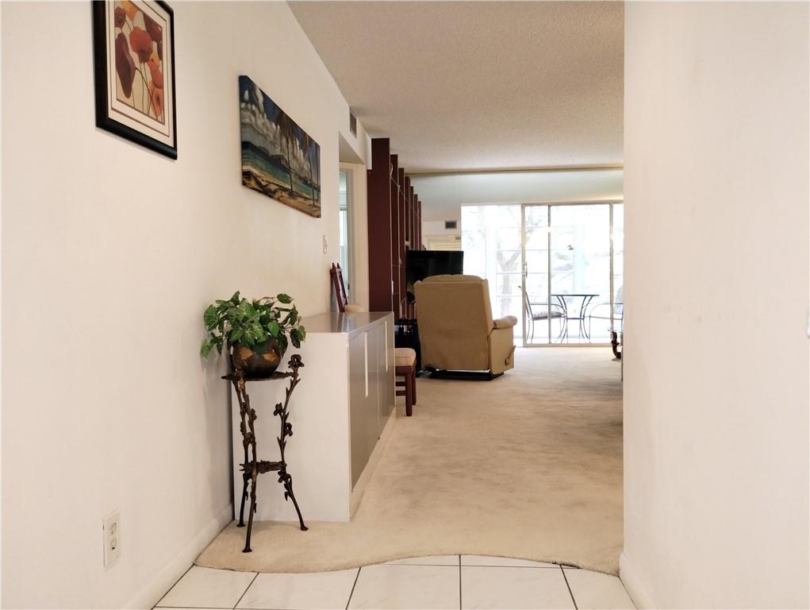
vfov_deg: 49.8
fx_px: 656
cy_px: 305
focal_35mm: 28
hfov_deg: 63.4
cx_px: 405
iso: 697
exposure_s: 1/30
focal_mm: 4.27
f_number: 1.8
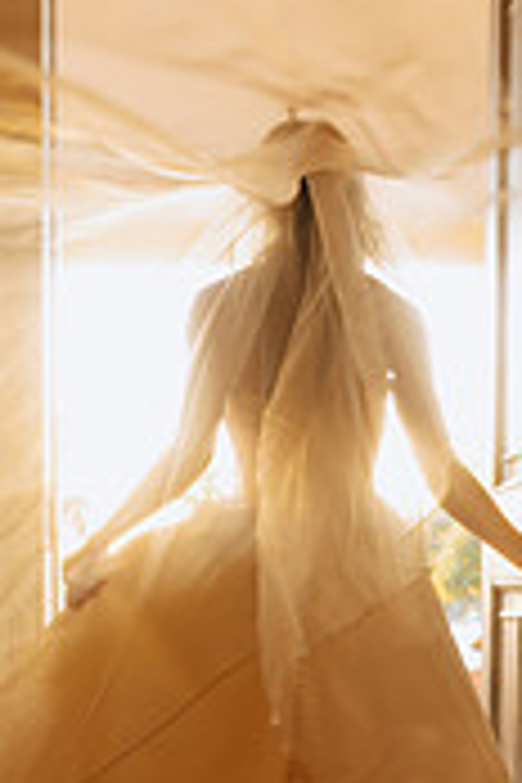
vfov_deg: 31.3
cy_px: 657
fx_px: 1348
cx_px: 277
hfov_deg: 21.9
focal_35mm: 62
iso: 500
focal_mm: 24
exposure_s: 1/100
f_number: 2.8
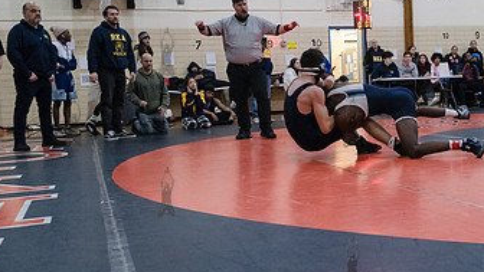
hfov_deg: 42.6
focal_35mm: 47
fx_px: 603
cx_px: 351
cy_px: 122
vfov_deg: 25.4
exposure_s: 1/400
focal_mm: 26
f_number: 3.2
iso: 8000
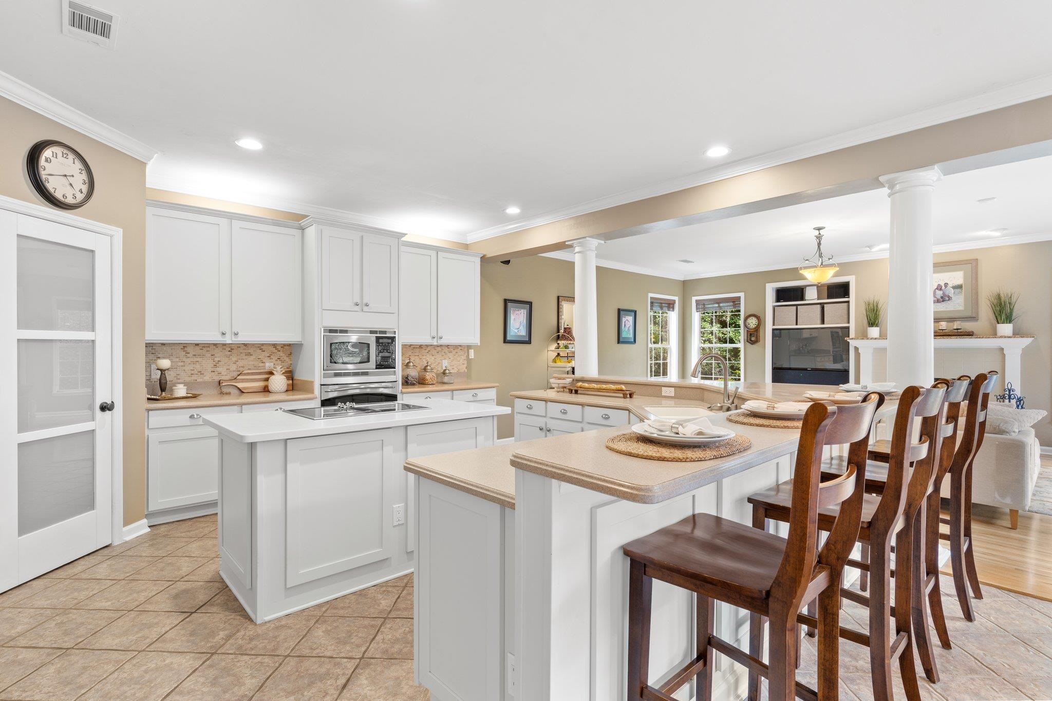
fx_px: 497
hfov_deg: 93.3
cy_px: 350
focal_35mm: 17
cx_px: 526
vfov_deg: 70.4
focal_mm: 17
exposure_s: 4
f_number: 9
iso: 100
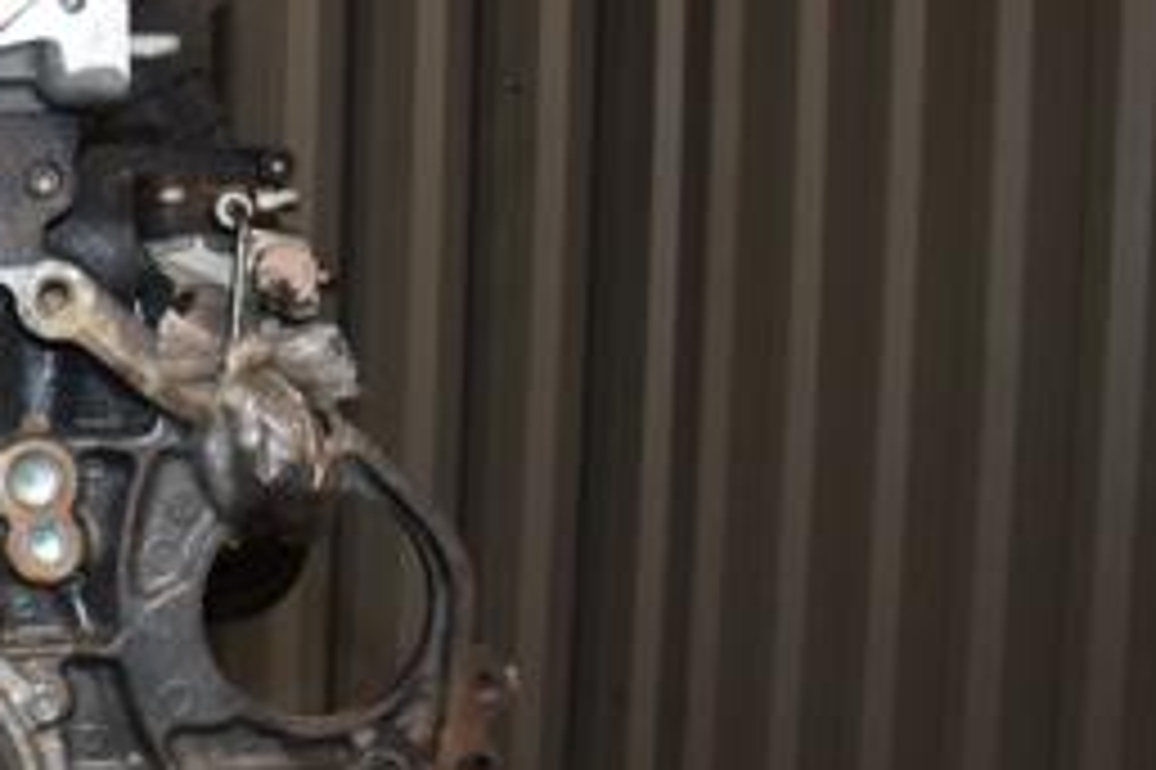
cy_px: 428
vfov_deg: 21.5
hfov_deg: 29.1
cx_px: -90
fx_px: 2022
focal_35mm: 63
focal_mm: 18
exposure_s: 1/60
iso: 800
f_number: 5
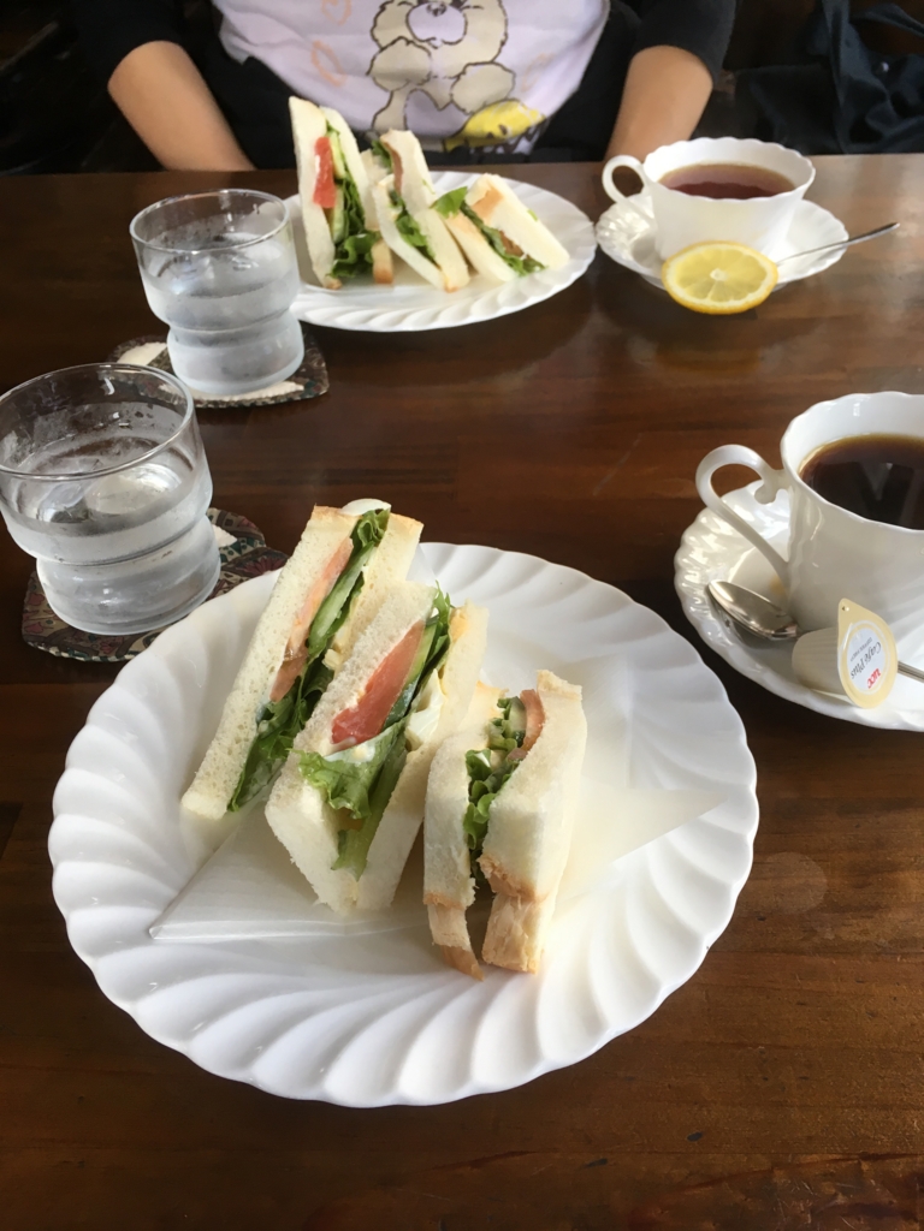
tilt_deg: -41.3
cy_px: 616
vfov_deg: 61.7
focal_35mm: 29
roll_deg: +3.8
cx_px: 462
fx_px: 1032
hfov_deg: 48.2
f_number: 2.2
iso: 32
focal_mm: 4.15
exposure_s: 1/40
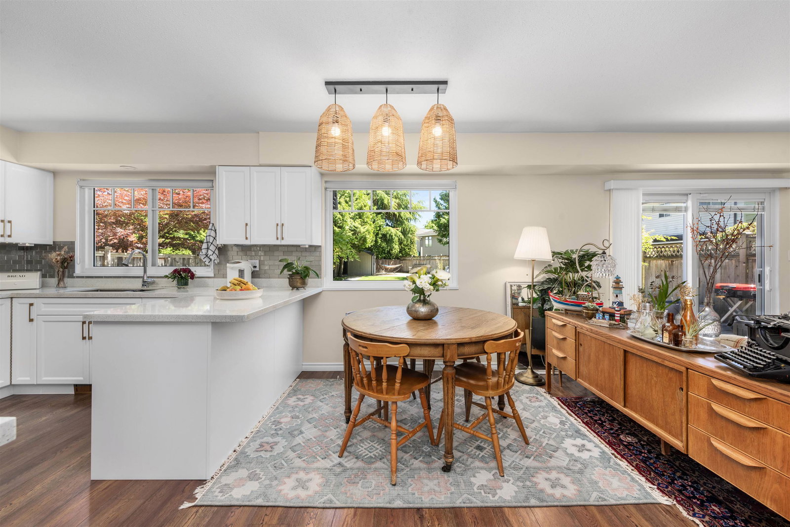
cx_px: 395
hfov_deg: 104.2
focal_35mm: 14
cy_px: 264
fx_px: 307
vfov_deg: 81.3
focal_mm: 14
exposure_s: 1/6
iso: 200
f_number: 8
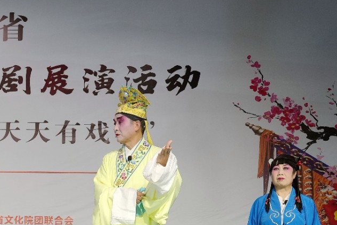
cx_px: -6
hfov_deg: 26.2
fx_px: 683
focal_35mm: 73
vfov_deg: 18.1
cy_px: 234
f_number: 4
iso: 320
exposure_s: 1/160
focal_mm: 33
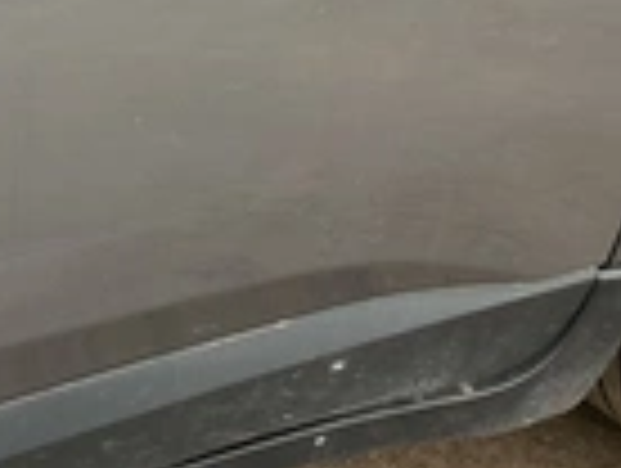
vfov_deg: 17.7
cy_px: -22
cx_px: 45
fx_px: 1456
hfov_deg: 23.4
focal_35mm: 81
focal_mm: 3
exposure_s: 1/297
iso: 25
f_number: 1.8
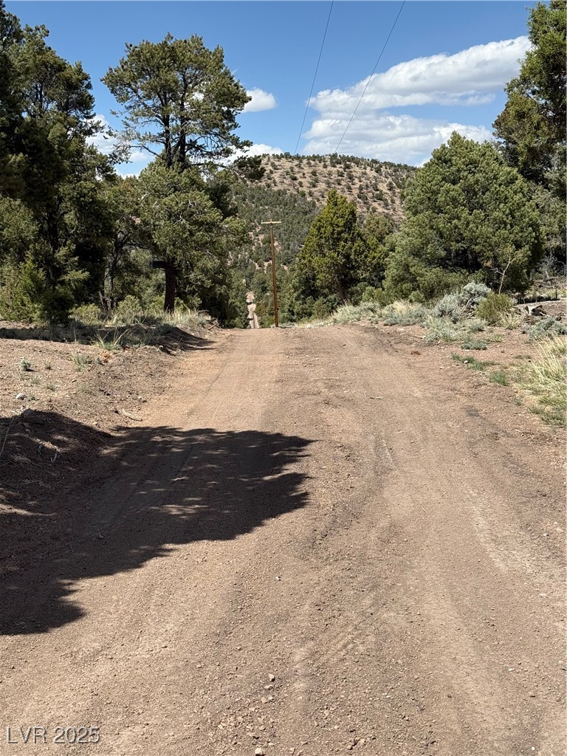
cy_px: 378
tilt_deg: -9.4
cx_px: 284
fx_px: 1048
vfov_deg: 39.7
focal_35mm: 48
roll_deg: +2.3
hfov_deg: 30.3
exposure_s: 1/4878
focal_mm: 6.76
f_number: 1.78
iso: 64
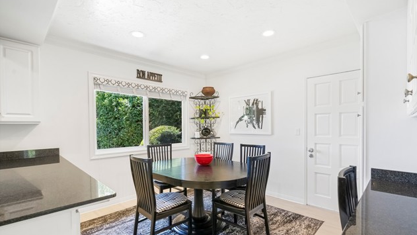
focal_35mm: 17
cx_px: 210
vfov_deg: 63.7
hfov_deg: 95.9
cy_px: 132
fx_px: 188
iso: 100
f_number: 7.1
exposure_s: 1/4
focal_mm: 16
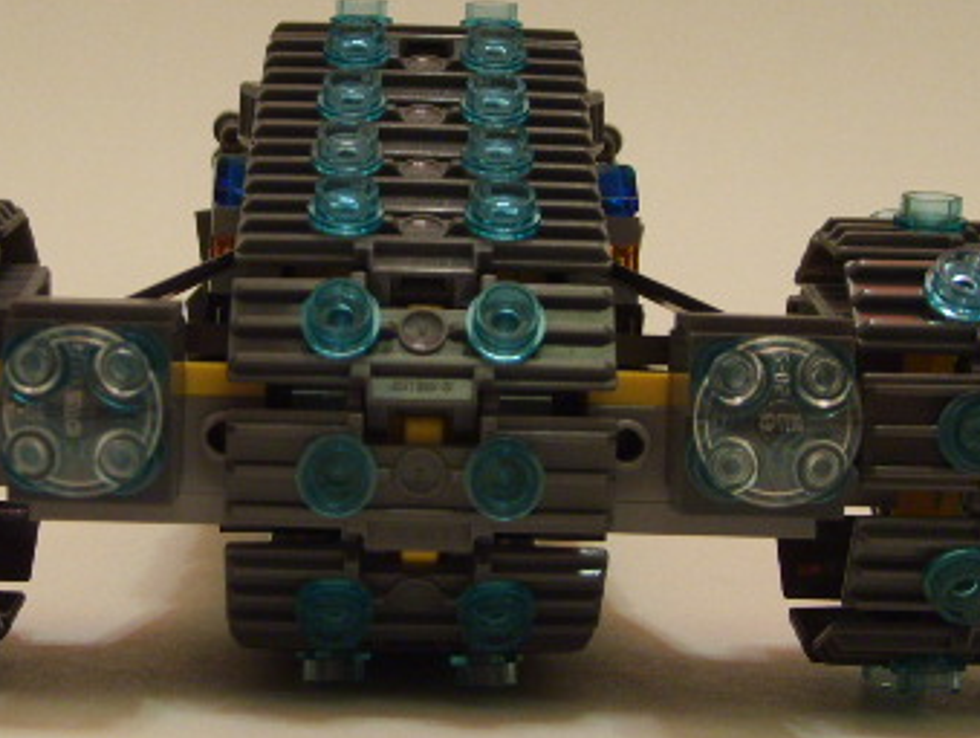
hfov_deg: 29.3
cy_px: 289
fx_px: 1870
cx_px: 408
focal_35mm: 66
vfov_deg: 22.3
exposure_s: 1/1.43
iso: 140
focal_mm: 5.8
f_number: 2.8
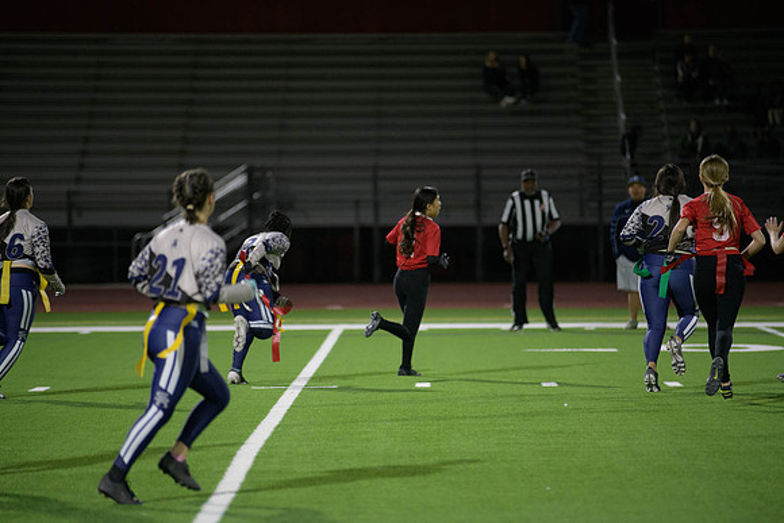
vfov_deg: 6.9
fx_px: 4356
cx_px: 392
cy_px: 262
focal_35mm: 200
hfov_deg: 10.3
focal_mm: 200
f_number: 2.8
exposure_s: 1/640
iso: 2800
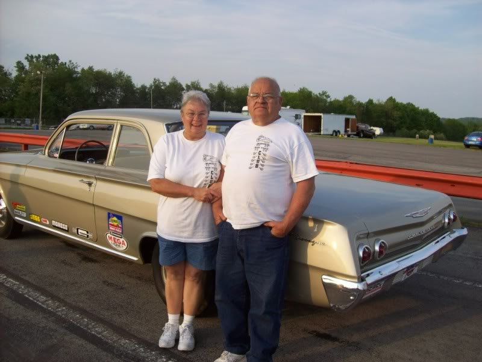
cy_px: 181
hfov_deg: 51.4
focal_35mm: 36
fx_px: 501
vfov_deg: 39.7
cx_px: 241
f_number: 2.7
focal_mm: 6
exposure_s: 1/574
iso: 80
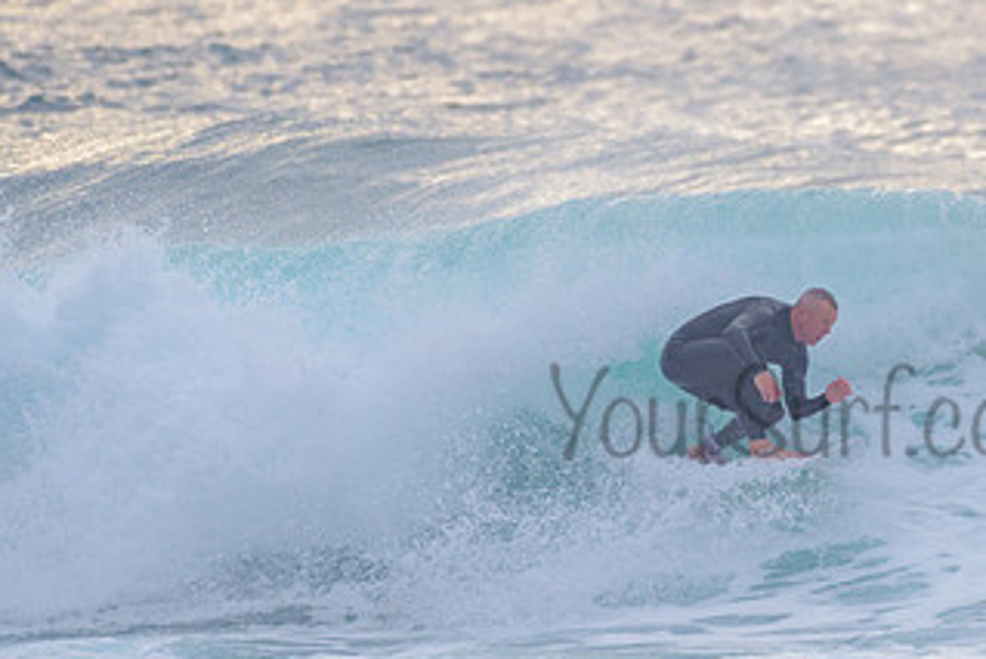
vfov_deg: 1.2
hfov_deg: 1.8
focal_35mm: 1116
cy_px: 374
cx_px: 841
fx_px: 30578
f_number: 5.6
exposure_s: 1/1250
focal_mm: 500
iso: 400
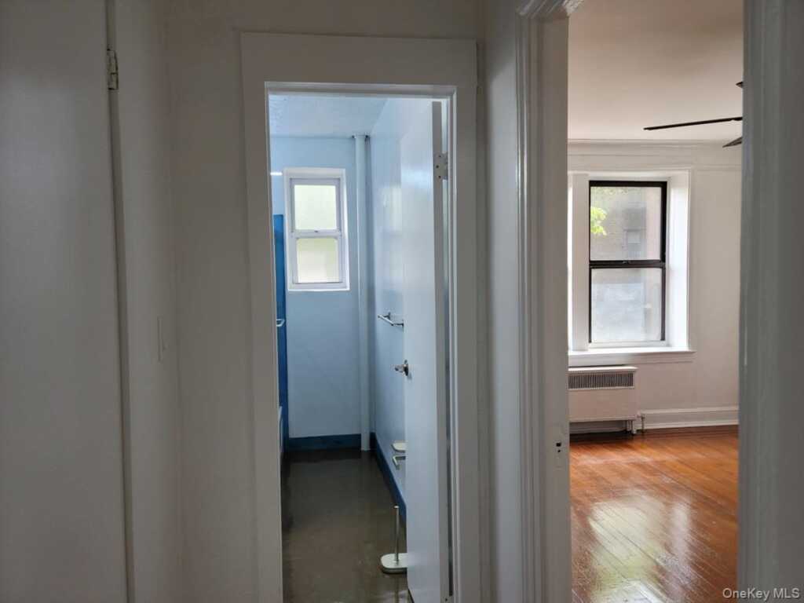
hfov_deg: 69.4
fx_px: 581
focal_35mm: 25
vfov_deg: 54.9
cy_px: 302
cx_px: 402
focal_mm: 7
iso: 50
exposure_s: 1/60
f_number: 1.8
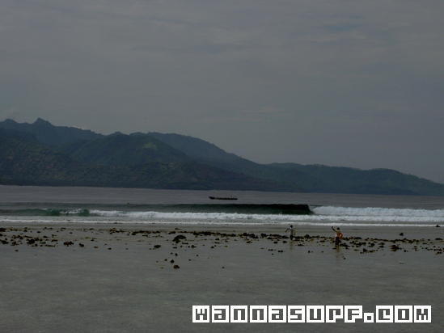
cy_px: 166
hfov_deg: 19.6
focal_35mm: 100
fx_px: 1283
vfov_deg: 14.8
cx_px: 222
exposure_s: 1/2000
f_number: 7.6
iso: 100
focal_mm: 20.6
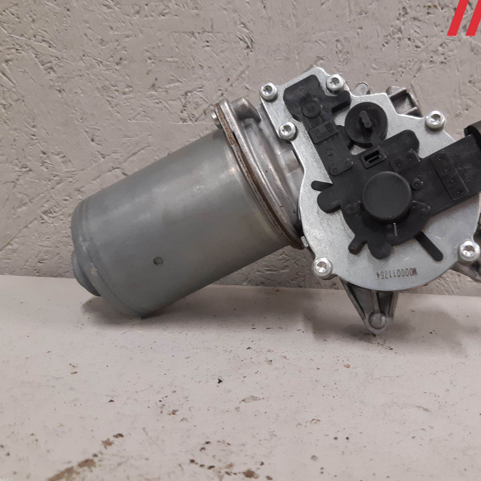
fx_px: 503
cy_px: 232
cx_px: 313
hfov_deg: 50.4
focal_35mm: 32
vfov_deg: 51.1
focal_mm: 3.93
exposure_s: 1/50
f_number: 1.7
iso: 160
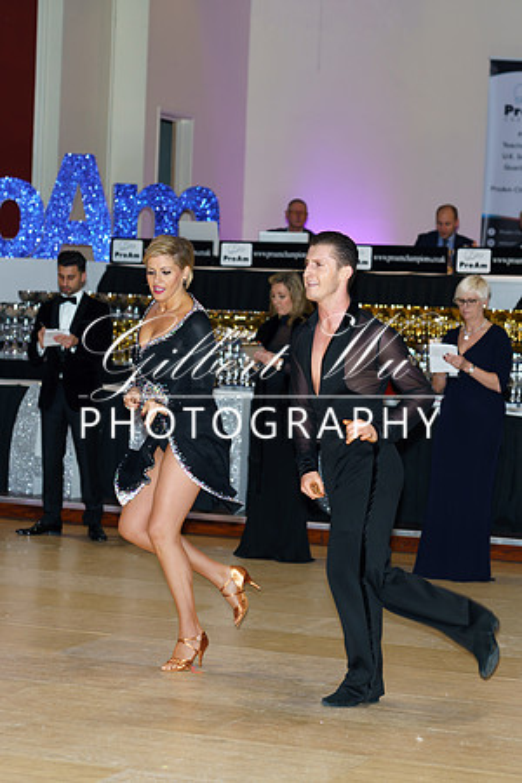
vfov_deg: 20.9
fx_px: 2120
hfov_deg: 14.0
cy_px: 392
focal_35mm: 97
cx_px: 217
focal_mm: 65
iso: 400
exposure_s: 1/200
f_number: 2.8
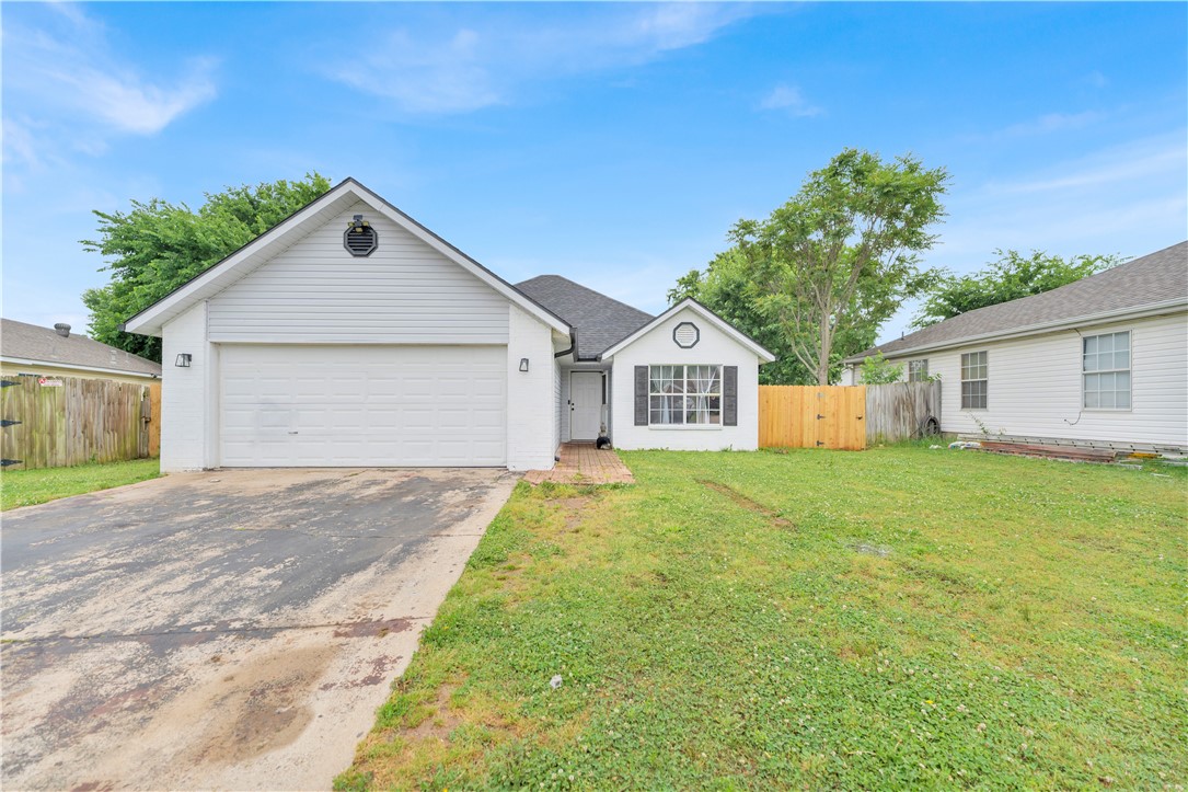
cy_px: 396
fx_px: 462
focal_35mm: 14
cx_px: 594
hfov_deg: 104.3
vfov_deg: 81.2
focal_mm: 14
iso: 250
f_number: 2.8
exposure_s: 1/640
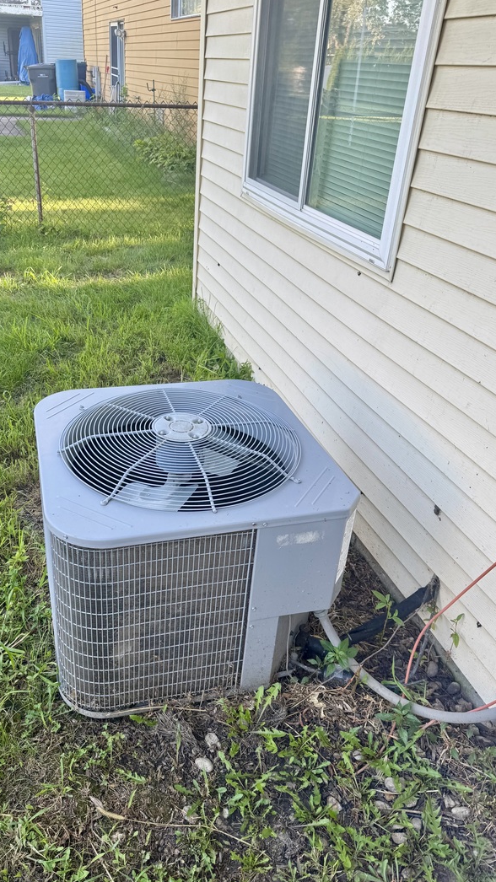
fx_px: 632
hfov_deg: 42.6
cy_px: 454
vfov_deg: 69.9
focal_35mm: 27
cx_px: 196
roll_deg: -3.7
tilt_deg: -33.3
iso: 80
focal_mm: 6.76
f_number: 1.78
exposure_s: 1/364
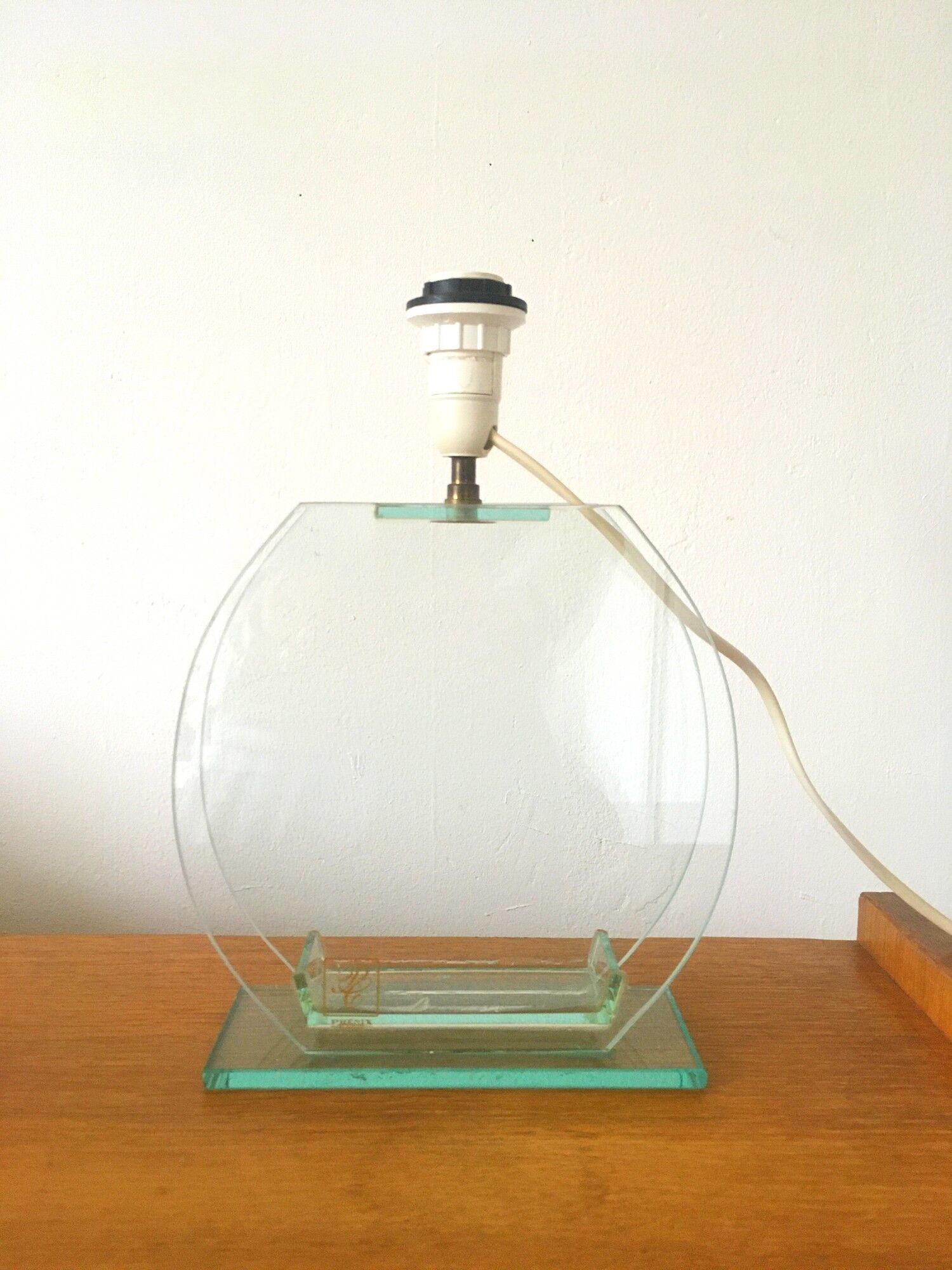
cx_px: 476
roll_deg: +0.7
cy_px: 635
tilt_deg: -6.6
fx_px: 1063
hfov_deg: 48.2
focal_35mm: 29
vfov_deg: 61.7
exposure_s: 1/33
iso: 160
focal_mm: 4.15
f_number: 2.2
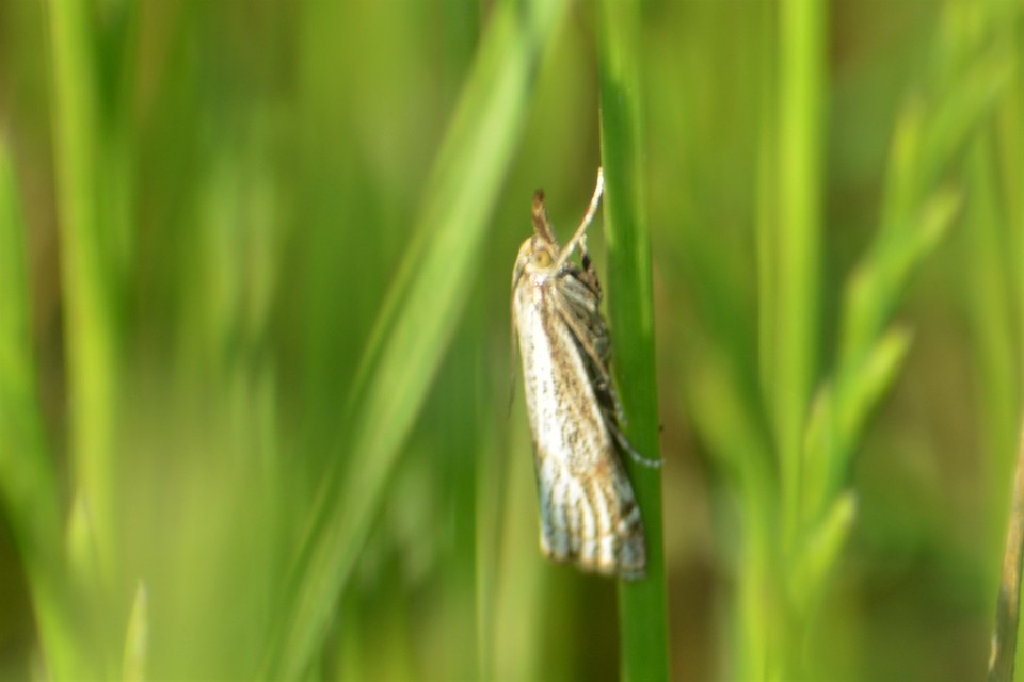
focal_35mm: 450
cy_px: 341
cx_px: 512
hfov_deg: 4.6
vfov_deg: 3.1
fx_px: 12799
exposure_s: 1/125
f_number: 8
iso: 110
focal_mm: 300
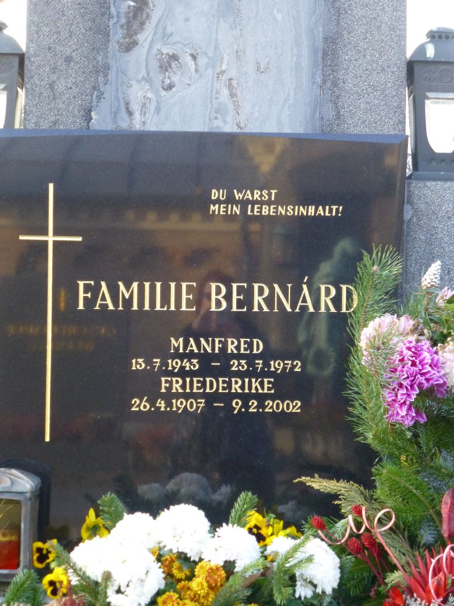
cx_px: 227
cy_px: 303
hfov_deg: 13.6
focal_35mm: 109
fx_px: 1906
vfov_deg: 18.0
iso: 400
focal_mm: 19.4
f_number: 5.3
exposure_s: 1/50
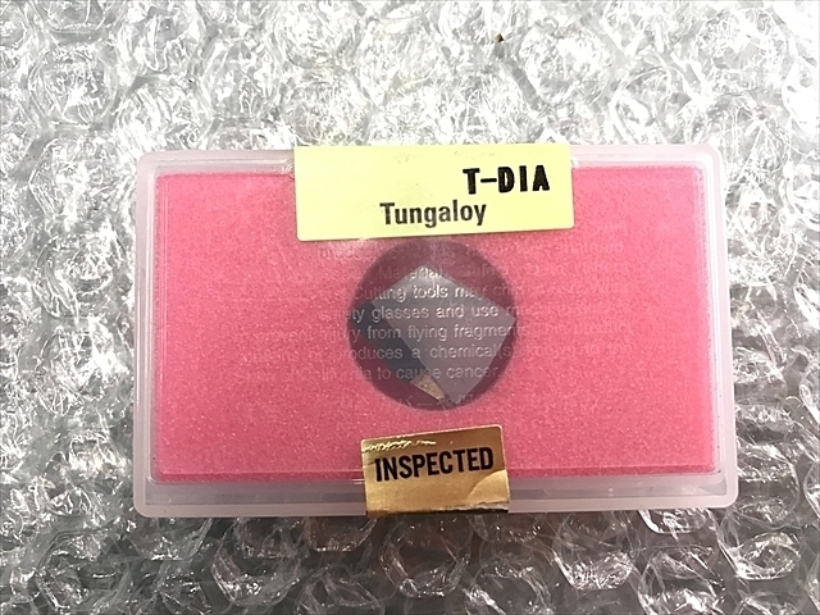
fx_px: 663
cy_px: 308
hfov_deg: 63.4
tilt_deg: -86.8
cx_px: 410
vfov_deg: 49.7
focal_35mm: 28
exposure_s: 1/17
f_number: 1.8
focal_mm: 3.99
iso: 40
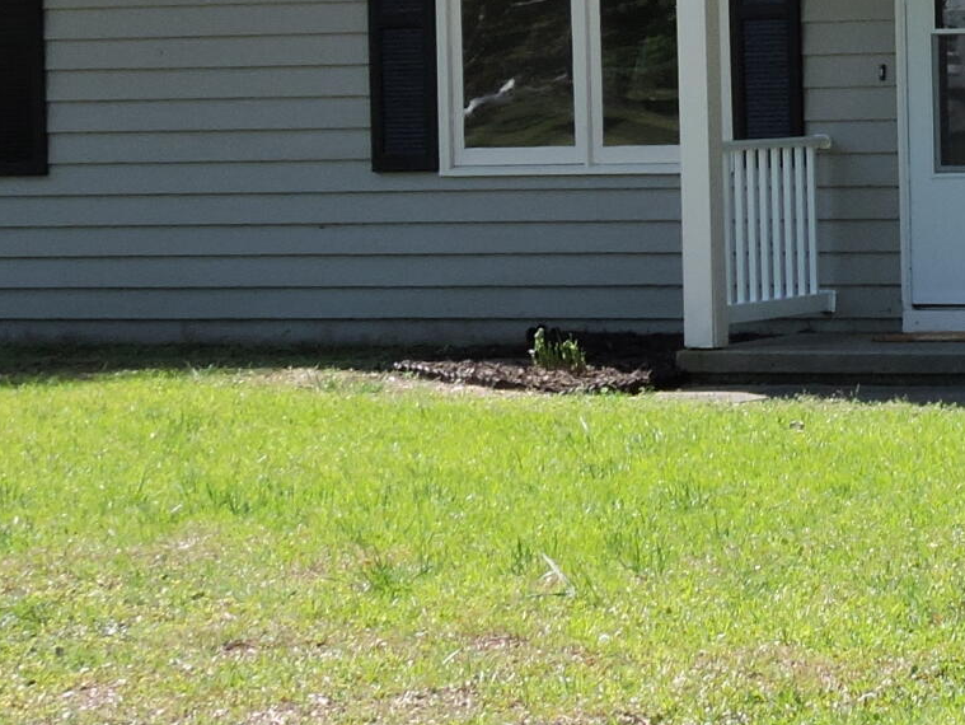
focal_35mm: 158
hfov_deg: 11.7
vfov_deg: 9.4
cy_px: 134
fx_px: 4407
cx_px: 1619
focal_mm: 7.2
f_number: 3.8
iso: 100
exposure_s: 1/500
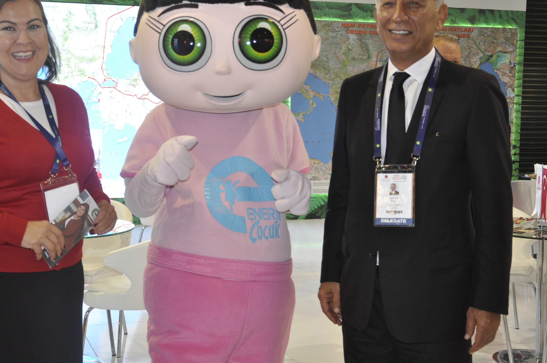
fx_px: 865
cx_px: 234
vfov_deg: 23.7
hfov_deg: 35.0
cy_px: 142
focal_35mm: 57
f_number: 4.2
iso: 800
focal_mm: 30
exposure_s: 1/100
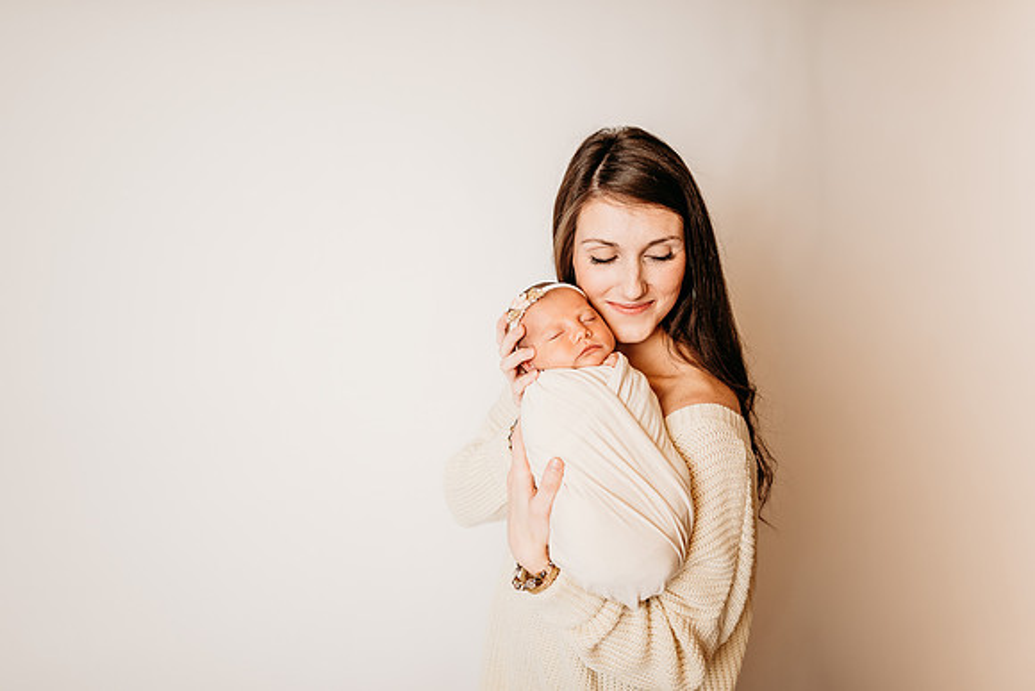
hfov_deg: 73.7
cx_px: 518
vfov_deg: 53.2
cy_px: 346
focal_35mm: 24
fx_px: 690
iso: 100
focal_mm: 24
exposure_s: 1/200
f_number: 2.2
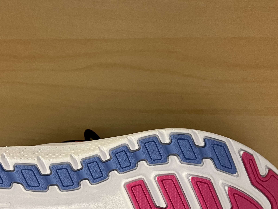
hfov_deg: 42.8
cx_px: 115
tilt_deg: -6.7
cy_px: 134
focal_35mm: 44
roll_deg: -0.8
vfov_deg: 32.7
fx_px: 353
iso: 200
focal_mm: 5.7
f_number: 1.5
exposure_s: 1/50
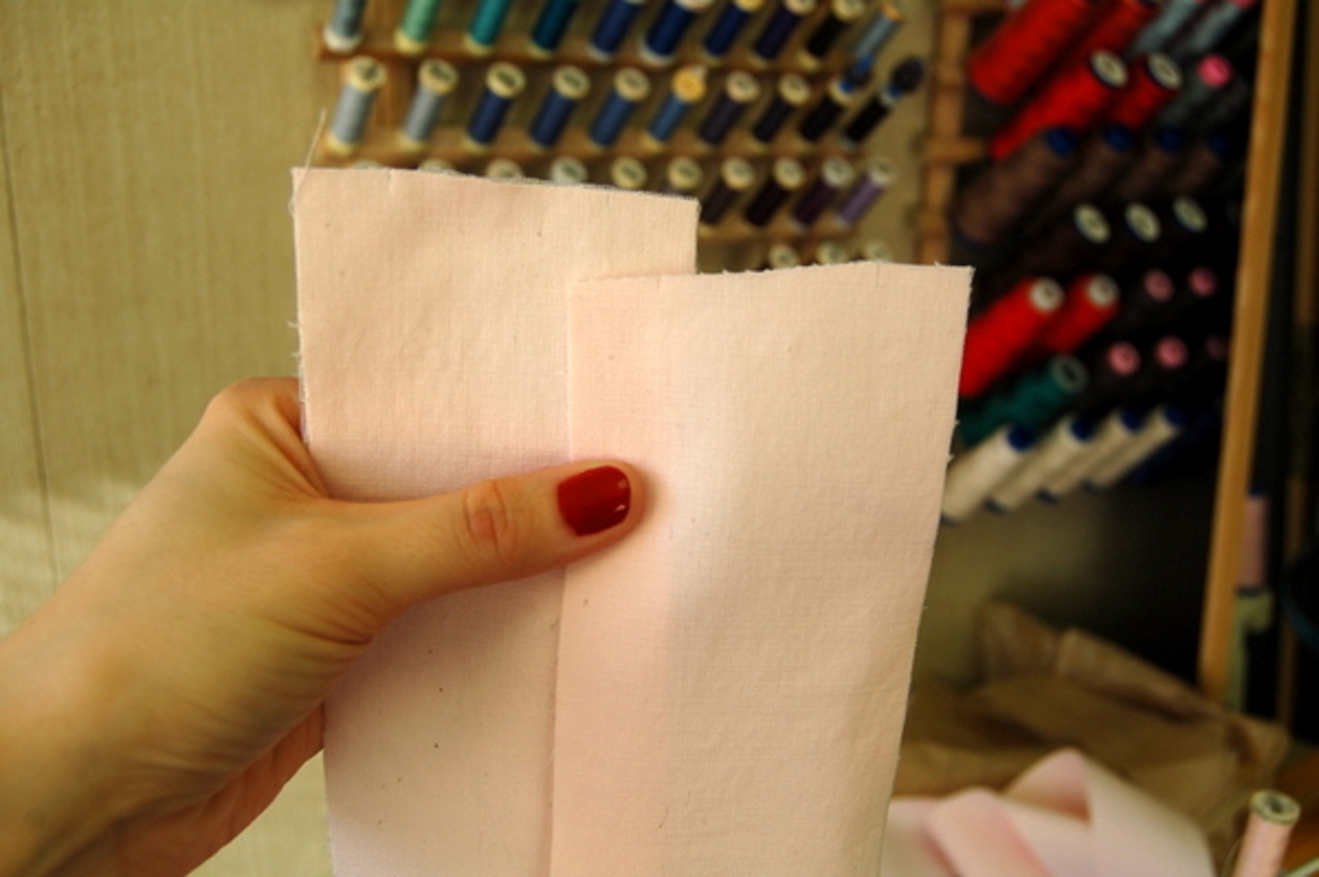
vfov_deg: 36.8
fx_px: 1318
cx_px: 660
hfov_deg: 53.2
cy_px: 438
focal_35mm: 36
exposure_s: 1/125
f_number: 5.6
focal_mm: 24
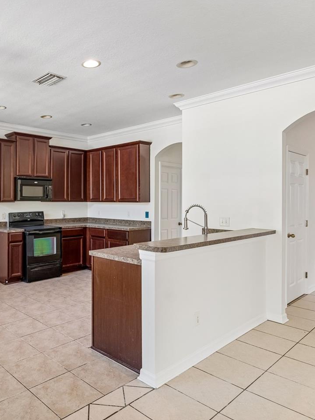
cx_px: 56
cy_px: 209
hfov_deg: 52.6
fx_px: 291
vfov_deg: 71.6
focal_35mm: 24
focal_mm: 10
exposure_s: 1/4
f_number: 7.1
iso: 100
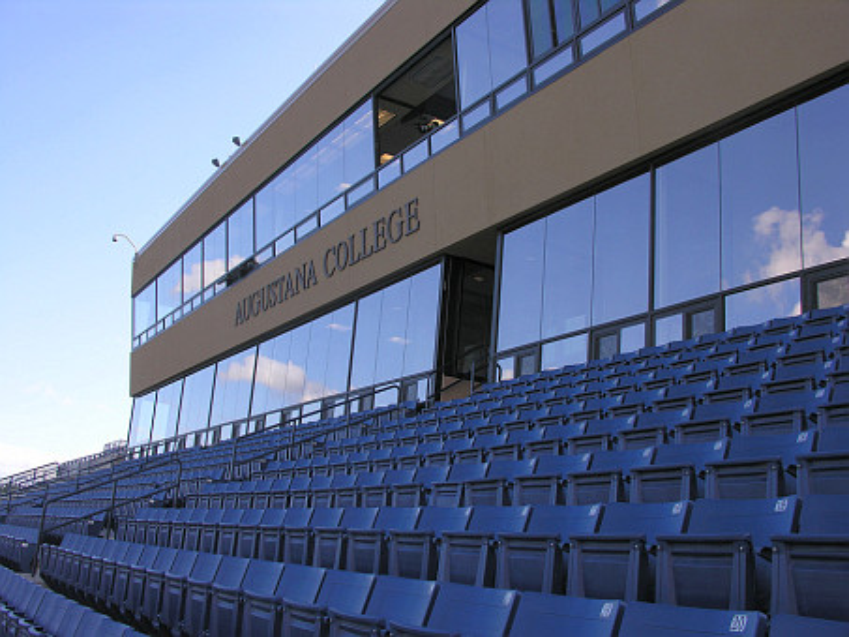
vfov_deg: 38.7
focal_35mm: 37
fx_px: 908
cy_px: 318
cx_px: 424
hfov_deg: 50.1
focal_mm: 9.5
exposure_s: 1/160
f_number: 5
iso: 50
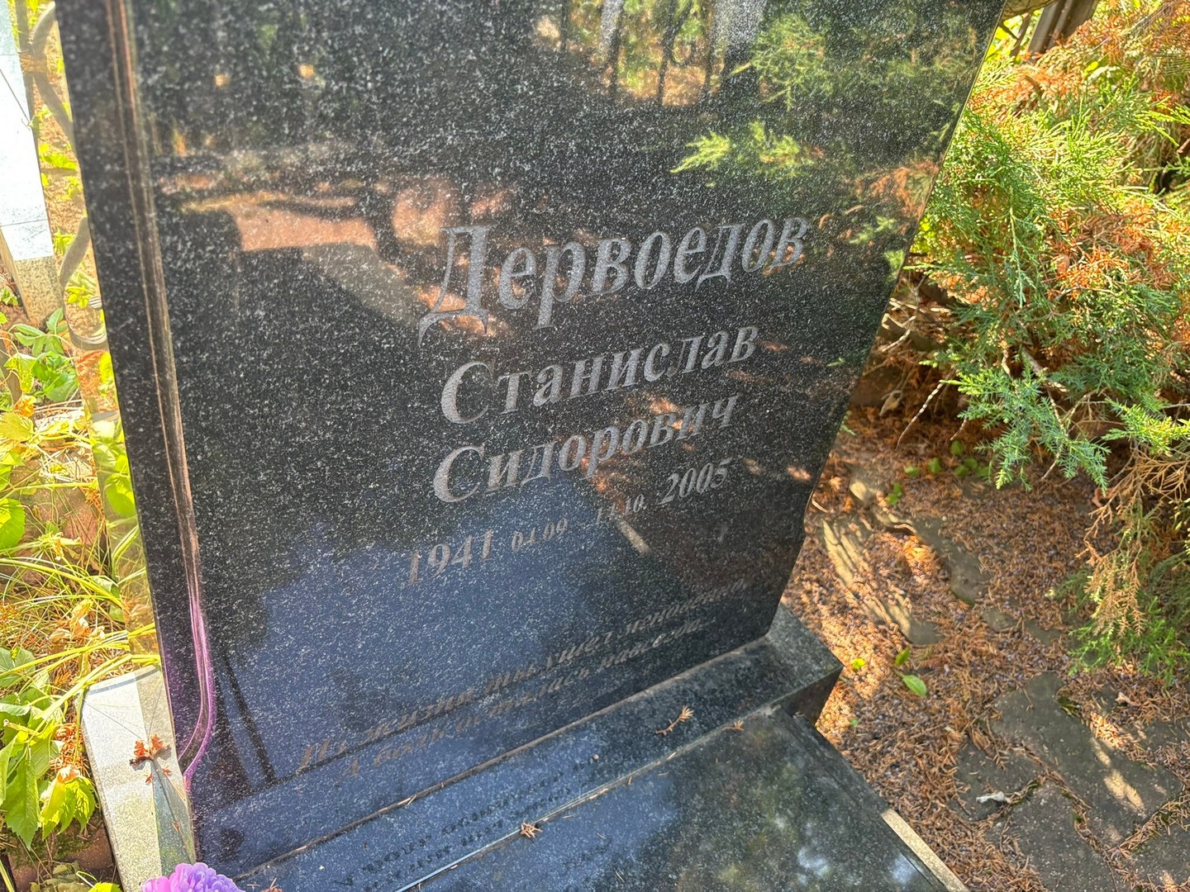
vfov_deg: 53.1
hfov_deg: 67.3
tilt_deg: -43.6
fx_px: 894
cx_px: 595
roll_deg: -12.1
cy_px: 446
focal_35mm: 26
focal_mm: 5.96
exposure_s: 1/121
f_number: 1.6
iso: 125
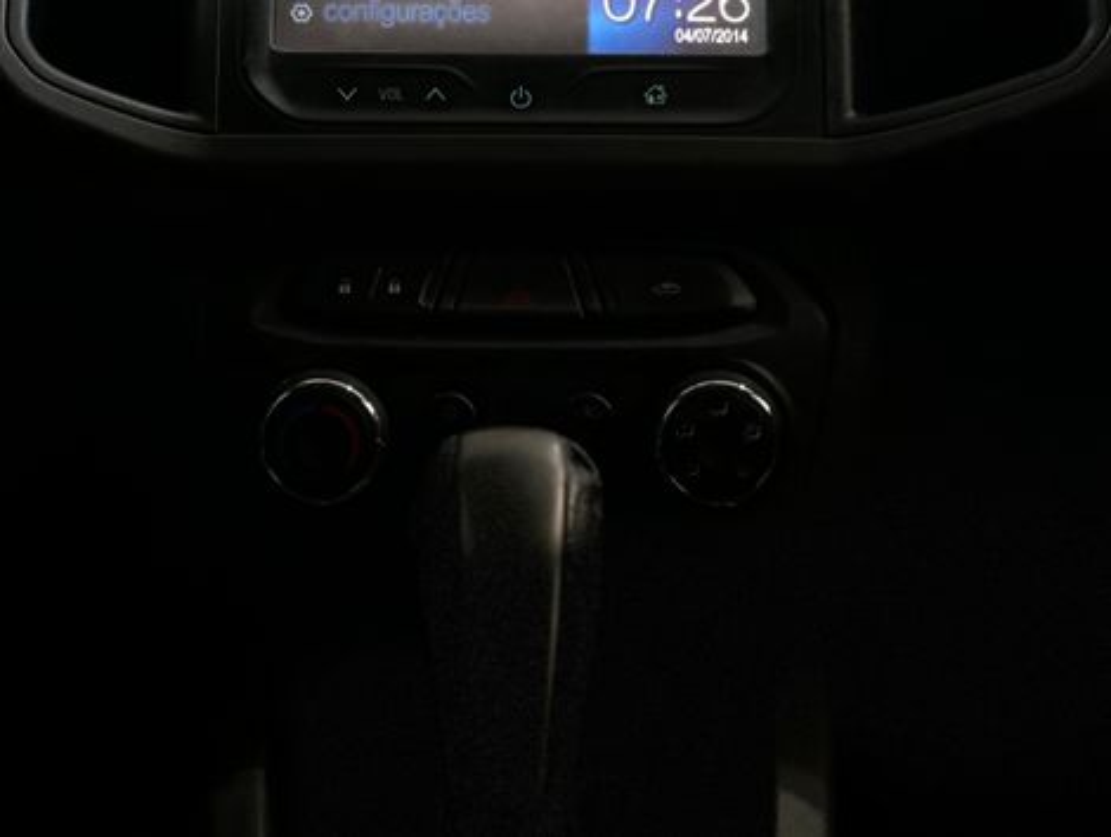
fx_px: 2475
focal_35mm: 77
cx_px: 556
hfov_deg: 25.3
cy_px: 418
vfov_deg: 19.2
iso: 500
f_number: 2.8
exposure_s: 1/15
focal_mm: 9
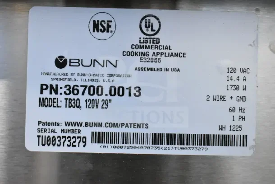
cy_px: 92
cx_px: 138
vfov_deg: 26.5
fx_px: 390
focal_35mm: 51
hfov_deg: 38.9
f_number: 4.5
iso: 5600
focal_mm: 34
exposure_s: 1/50
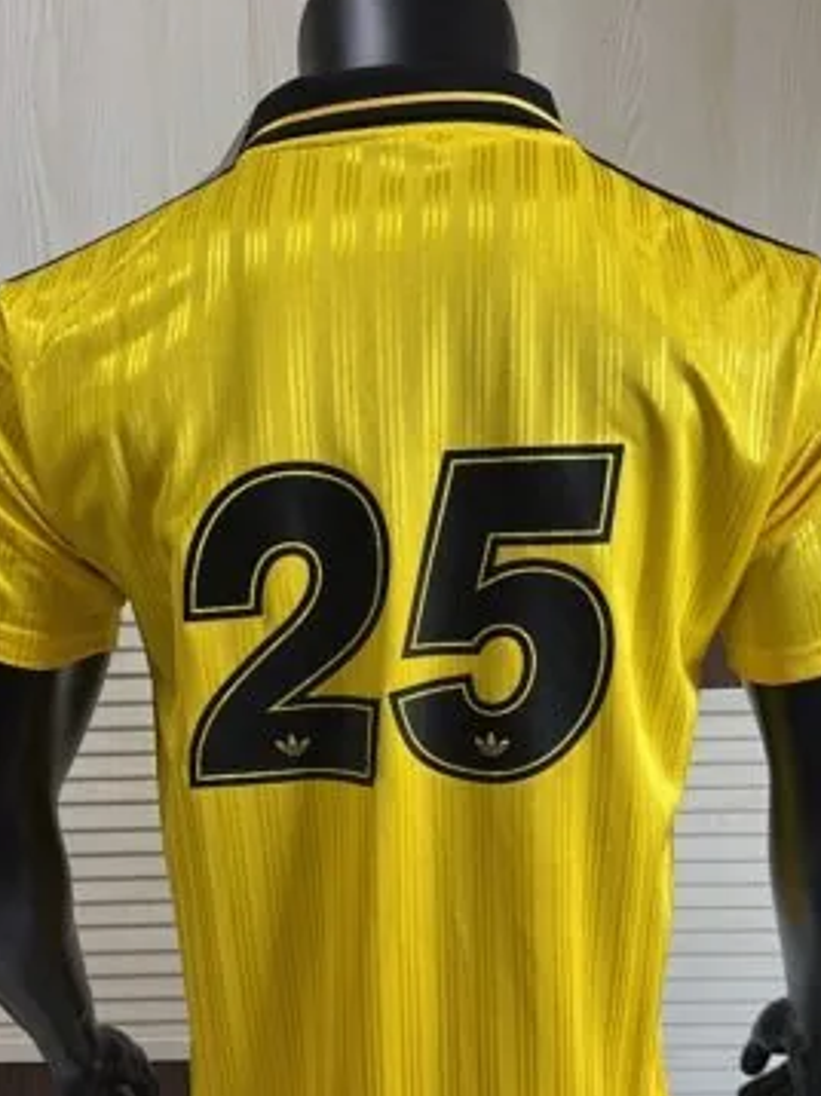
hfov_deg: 41.7
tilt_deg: -9.7
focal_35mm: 34
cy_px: 696
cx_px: 423
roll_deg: +1.4
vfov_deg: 53.3
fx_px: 1076
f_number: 1.78
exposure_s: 1/121
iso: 160
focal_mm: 6.76
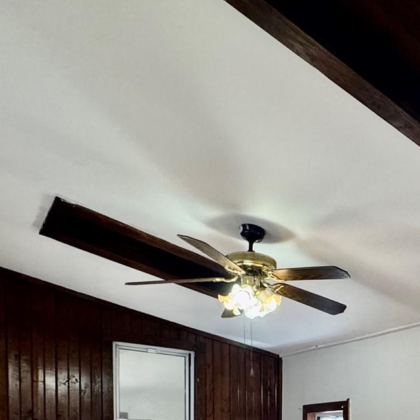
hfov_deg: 39.6
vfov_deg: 35.9
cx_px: 383
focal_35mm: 39
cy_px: 471
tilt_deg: -2.1
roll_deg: -1.1
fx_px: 535
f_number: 2.2
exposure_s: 1/120
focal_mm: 2.22
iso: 200
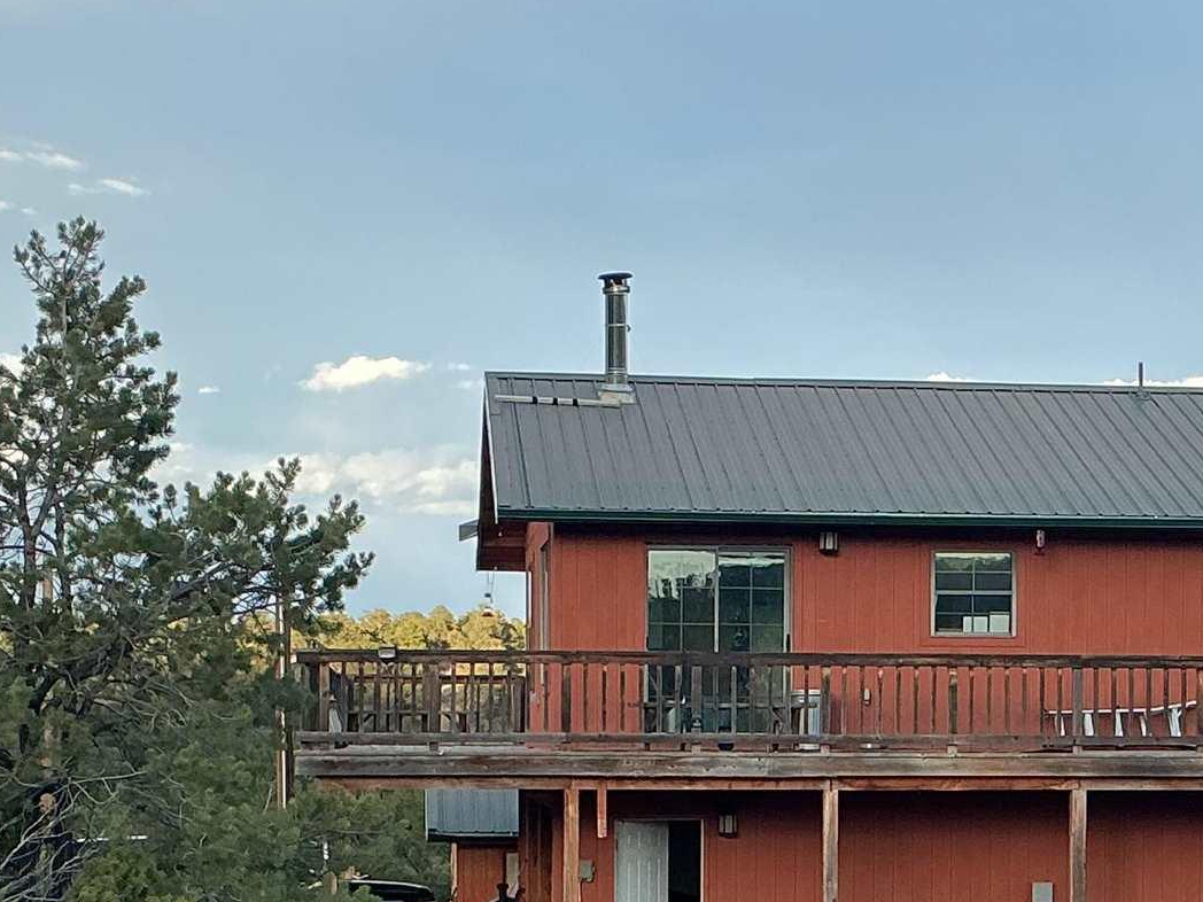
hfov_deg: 22.9
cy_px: 819
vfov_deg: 17.1
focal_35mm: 85
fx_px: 2954
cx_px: 820
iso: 25
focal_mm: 3
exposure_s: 1/606
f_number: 1.8
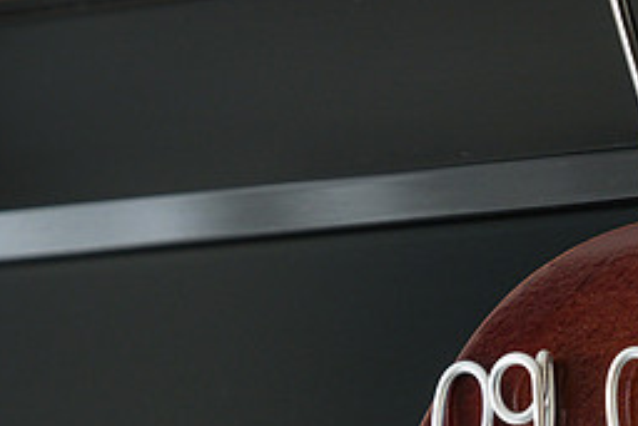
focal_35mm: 188
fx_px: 3334
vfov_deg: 7.3
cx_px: 678
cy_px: 412
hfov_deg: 10.8
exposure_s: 1/125
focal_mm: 55
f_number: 2.8
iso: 640
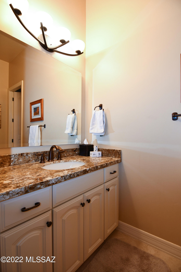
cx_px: 90
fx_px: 121
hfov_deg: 73.7
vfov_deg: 96.7
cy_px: 136
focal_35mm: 16
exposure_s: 1/60
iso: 450
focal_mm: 11
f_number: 4
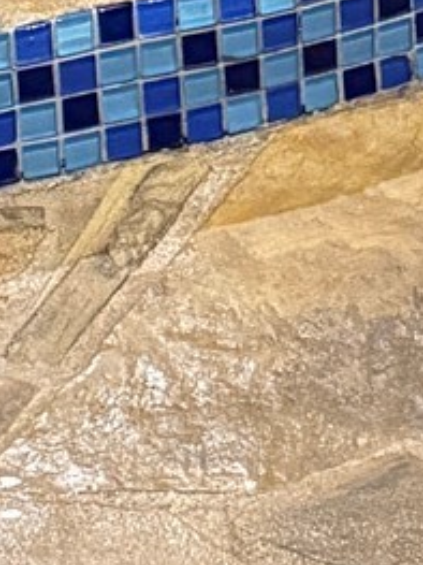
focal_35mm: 187
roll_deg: +0.9
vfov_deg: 8.4
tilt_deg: -12.2
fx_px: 3049
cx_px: 812
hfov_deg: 7.6
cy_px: -1272
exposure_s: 1/40
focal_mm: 6.76
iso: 1000
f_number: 1.78
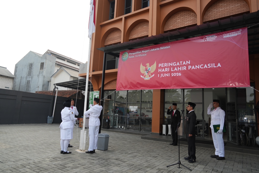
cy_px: 86
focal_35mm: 24
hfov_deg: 73.8
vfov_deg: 53.1
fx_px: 173
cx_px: 130
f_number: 4.5
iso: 100
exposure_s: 1/200
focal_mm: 24
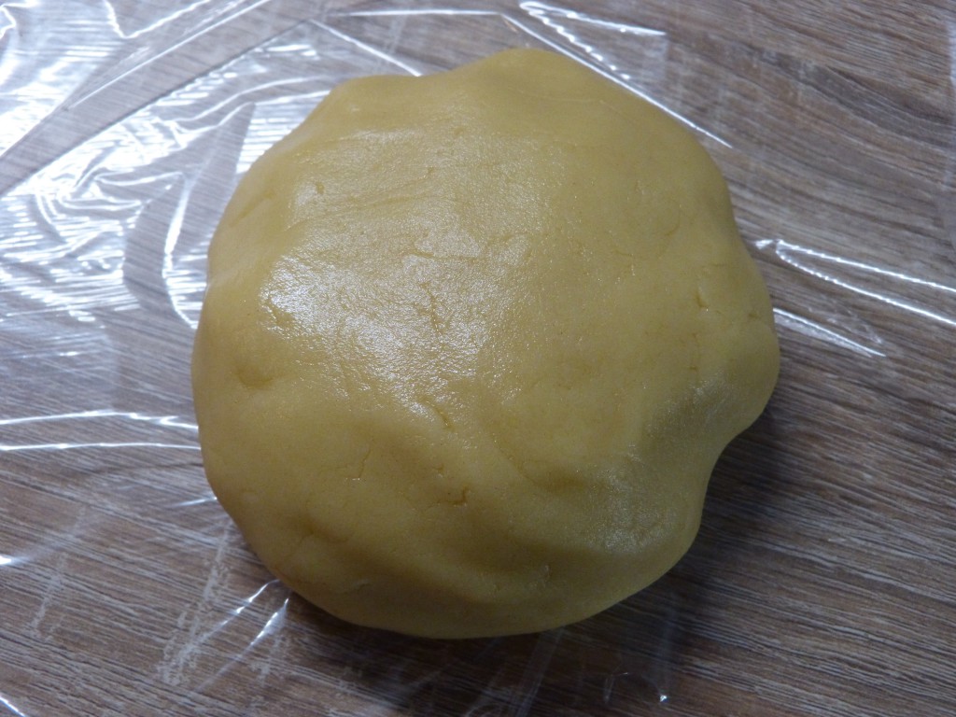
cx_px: 478
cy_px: 358
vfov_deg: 36.8
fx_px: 1077
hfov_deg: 47.9
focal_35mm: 39
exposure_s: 1/60
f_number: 3.1
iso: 400
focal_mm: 6.8
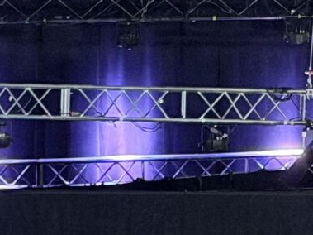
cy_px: 338
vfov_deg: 4.6
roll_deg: -0.1
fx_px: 2929
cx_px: -136
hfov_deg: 6.1
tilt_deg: -5.5
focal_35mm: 324
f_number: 1.78
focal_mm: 6.76
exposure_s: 1/33
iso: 500
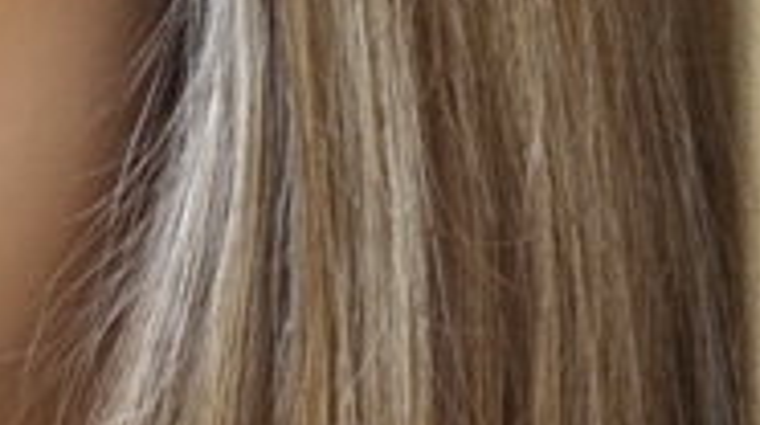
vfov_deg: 2.8
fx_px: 8713
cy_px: 764
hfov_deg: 5.0
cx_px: -123
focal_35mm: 433
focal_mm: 50
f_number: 3.2
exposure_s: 1/200
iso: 200
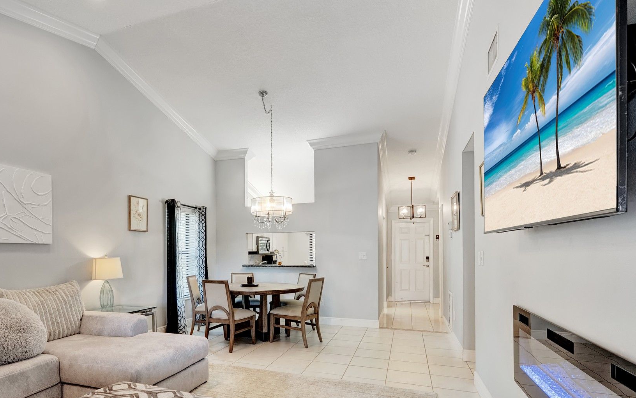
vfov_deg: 56.5
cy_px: 251
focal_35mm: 21
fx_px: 364
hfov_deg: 80.5
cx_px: 233
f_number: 9
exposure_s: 1/10
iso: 400
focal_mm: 14
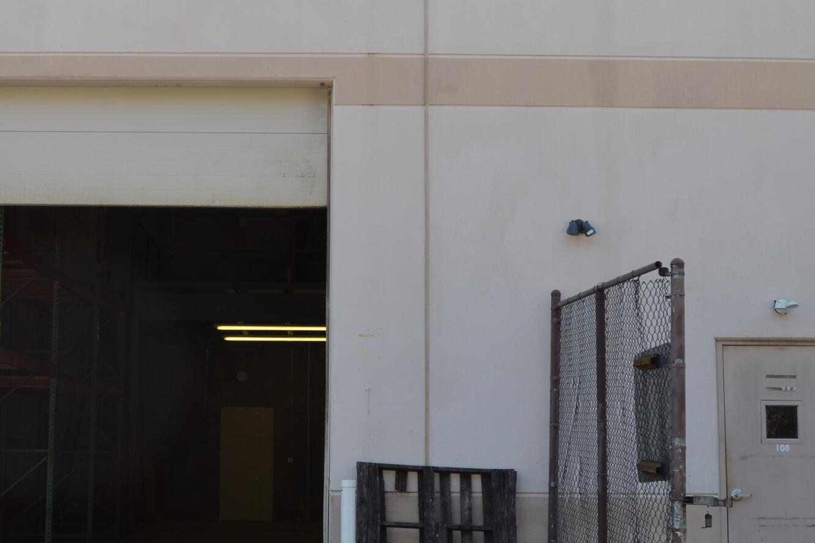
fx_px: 1381
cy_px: 225
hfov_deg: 32.6
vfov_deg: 22.2
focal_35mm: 61
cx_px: 272
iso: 110
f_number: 5.6
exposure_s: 1/125
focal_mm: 18
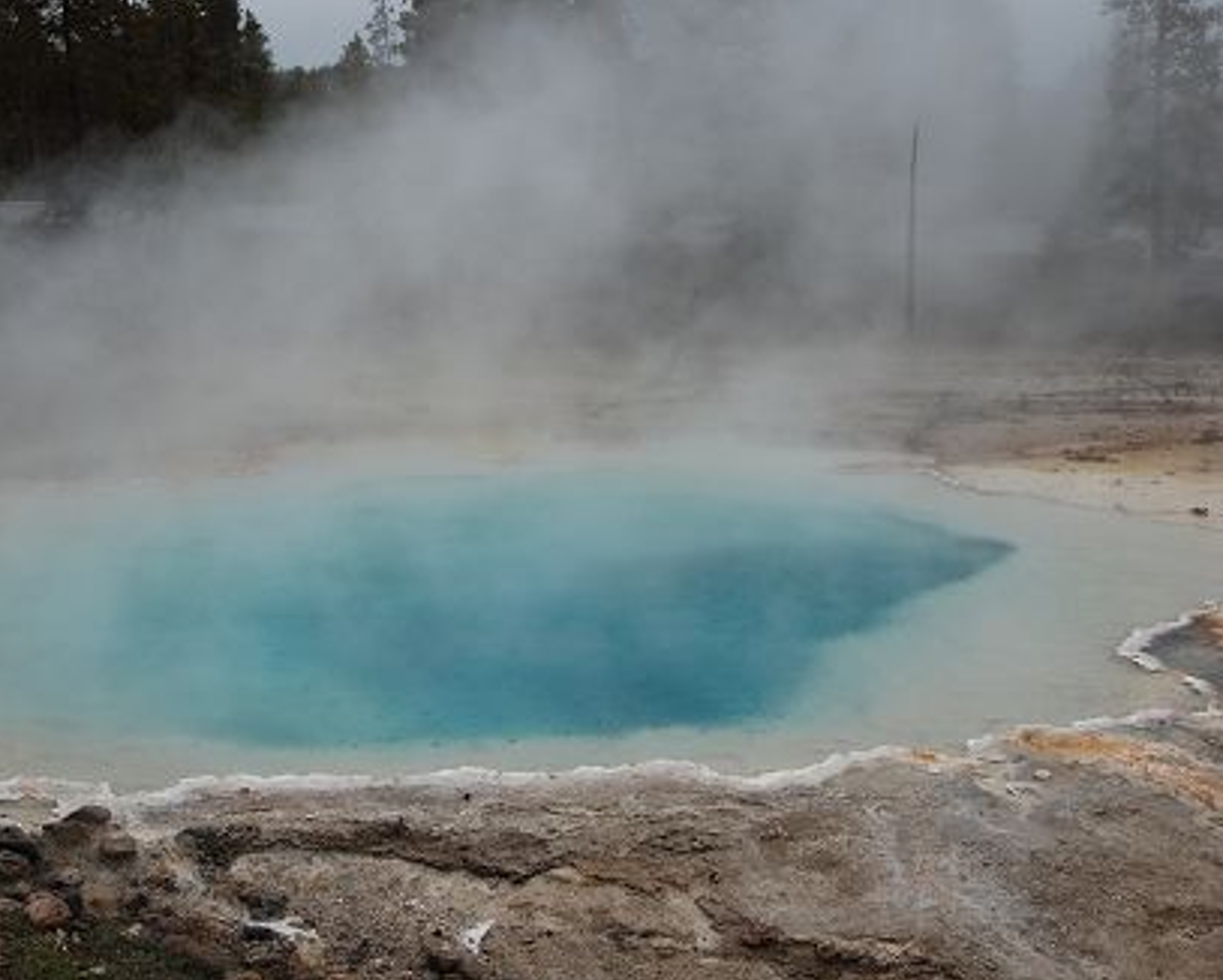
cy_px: 498
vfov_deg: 33.5
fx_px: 1630
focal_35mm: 45
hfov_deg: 41.1
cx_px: 532
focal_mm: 26
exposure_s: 1/200
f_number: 7.1
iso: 100
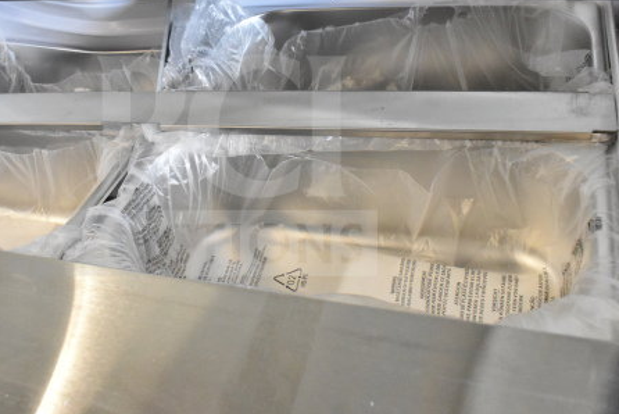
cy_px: 166
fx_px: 705
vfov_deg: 32.6
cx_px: 221
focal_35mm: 41
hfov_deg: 46.8
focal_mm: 20
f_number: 8
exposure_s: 1/250
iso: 6400
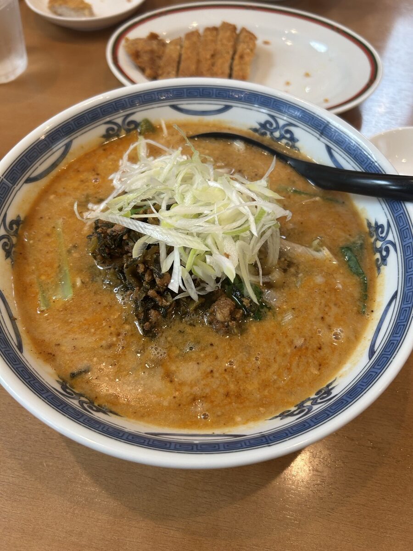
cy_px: 276
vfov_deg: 67.3
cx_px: 206
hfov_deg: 53.1
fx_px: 414
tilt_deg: -57.9
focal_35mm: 26
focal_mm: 5.7
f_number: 1.5
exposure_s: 1/100
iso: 100
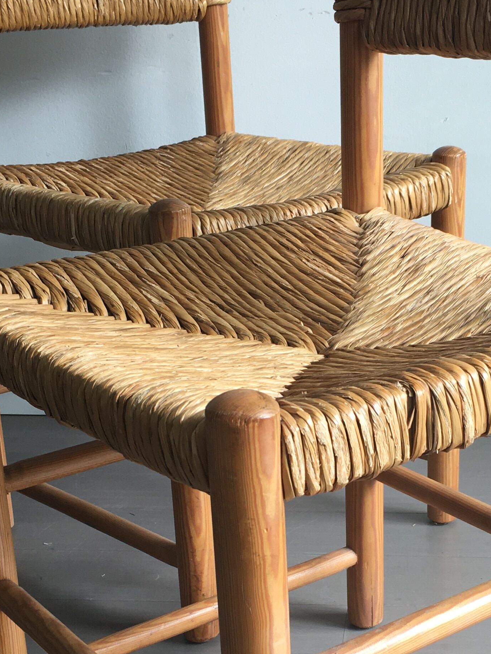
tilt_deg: -23.5
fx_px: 1211
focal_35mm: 64
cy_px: 449
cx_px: 321
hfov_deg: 22.8
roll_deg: +0.5
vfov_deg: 30.0
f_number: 2.2
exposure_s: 1/50
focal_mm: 4.15
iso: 32
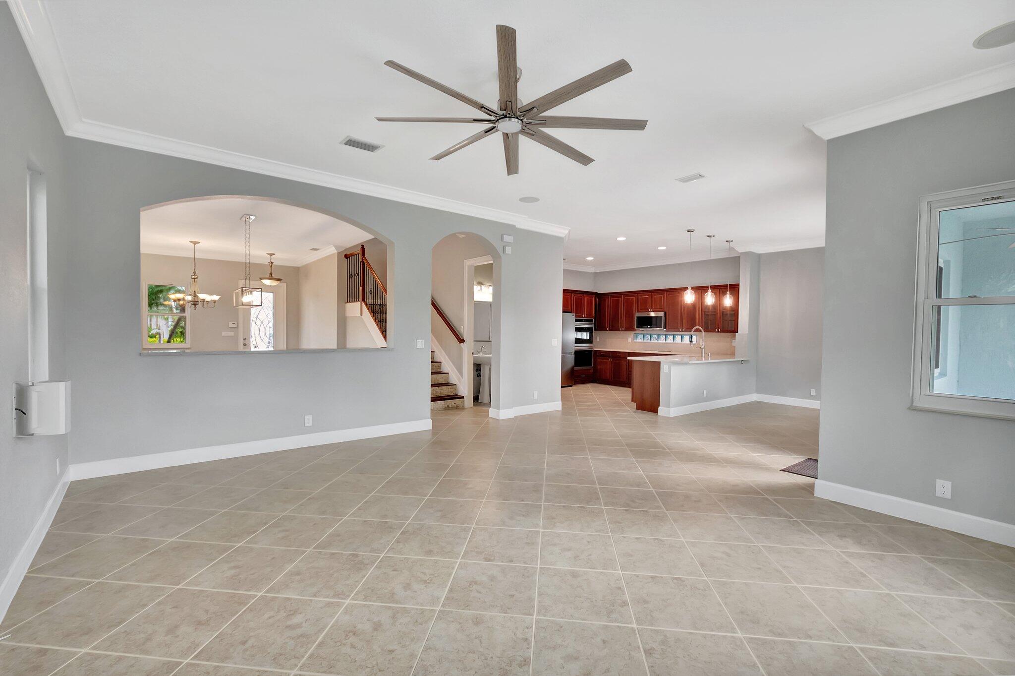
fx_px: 423
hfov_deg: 100.4
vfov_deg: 77.3
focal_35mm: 15
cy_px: 338
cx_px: 508
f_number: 8
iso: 640
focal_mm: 10
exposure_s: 1/10
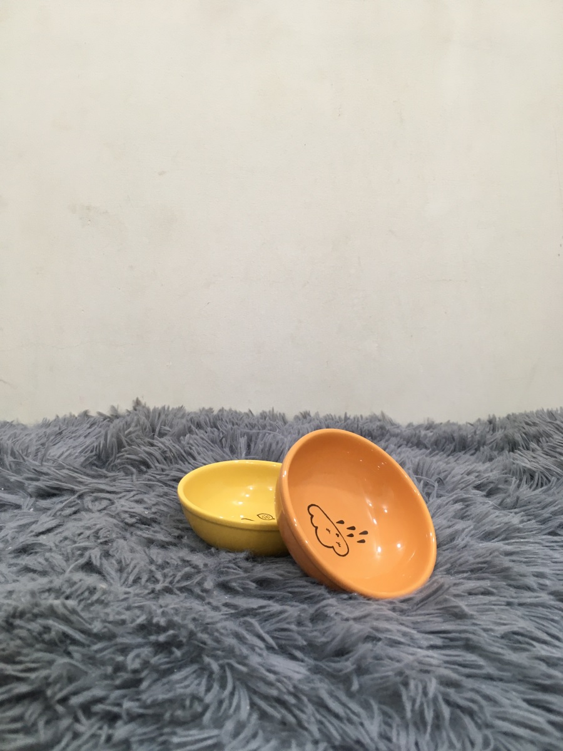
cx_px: 282
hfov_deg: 48.2
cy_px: 376
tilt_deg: -9.7
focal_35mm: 29
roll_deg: -1.3
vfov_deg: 61.7
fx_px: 629
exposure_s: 1/33
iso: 100
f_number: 2.2
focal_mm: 4.15
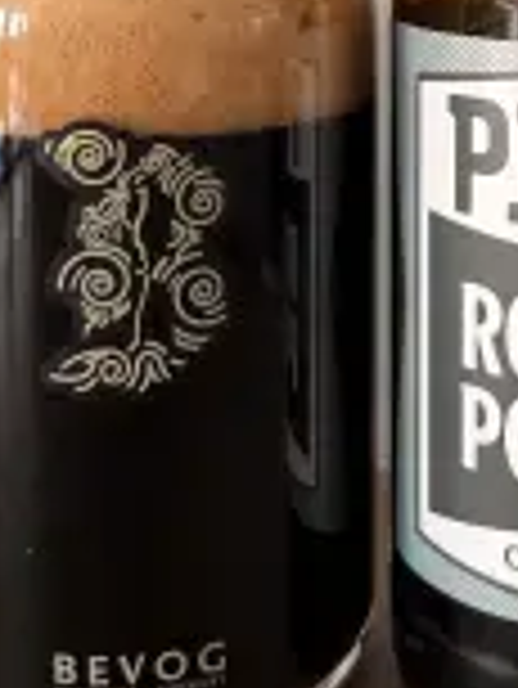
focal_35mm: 68
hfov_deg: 21.3
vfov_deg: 26.5
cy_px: -49
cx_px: 432
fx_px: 1355
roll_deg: +0.2
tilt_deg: -4.8
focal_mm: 5.96
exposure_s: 1/84
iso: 125
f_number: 1.6
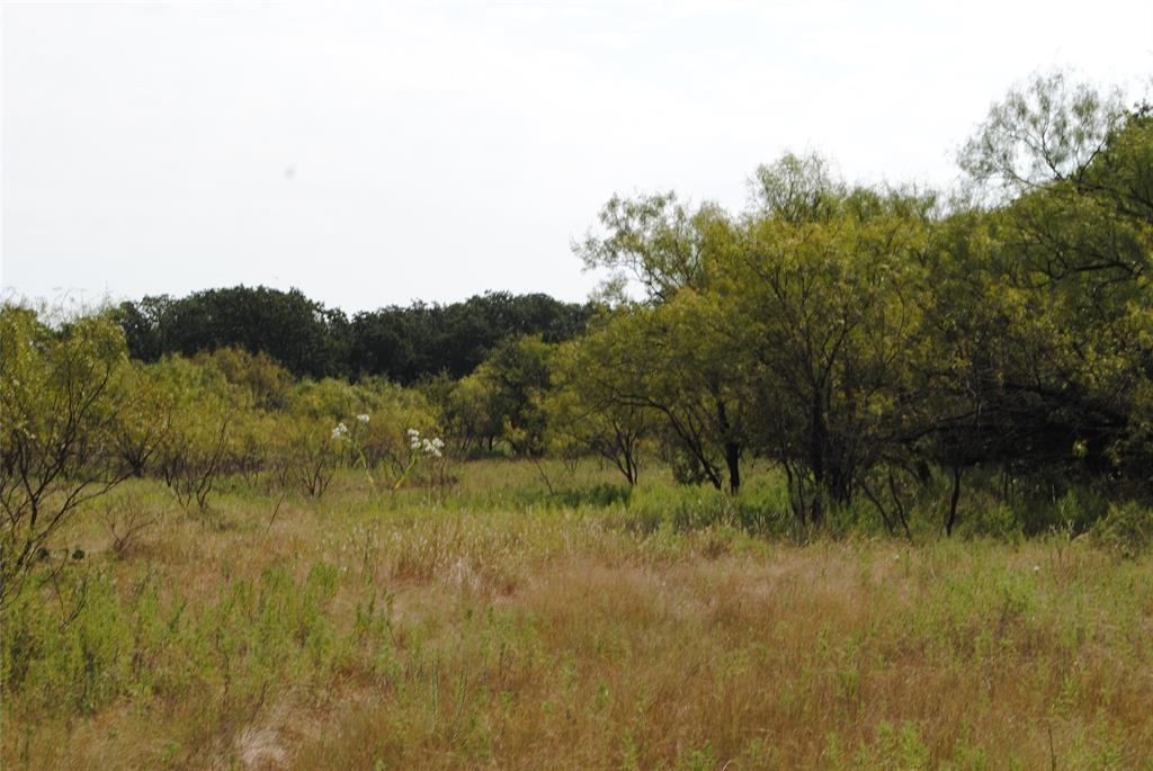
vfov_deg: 16.6
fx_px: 2645
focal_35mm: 82
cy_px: 386
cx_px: 576
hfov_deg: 24.6
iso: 100
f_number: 11
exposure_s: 1/200
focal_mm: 55
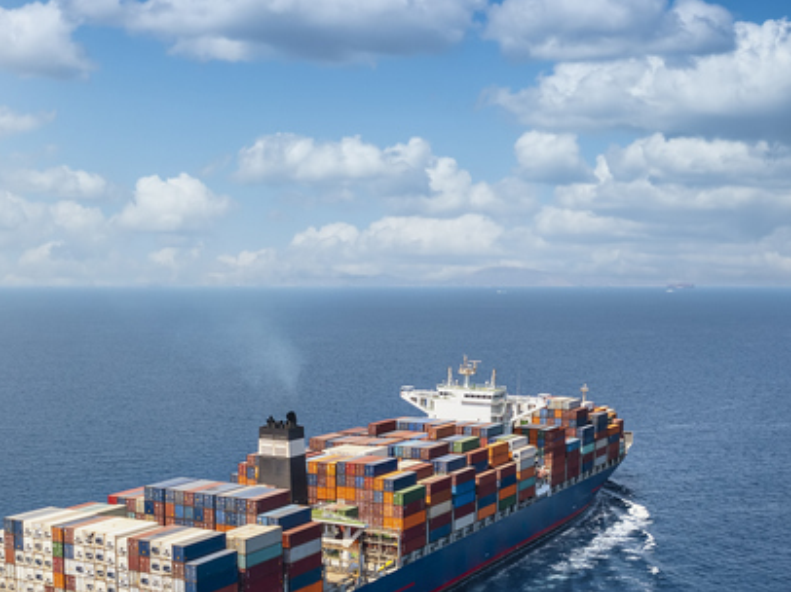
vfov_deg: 29.8
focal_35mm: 48
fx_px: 1096
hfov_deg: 39.5
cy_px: 438
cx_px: 321
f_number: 6.3
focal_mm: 10.26
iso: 100
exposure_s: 1/640
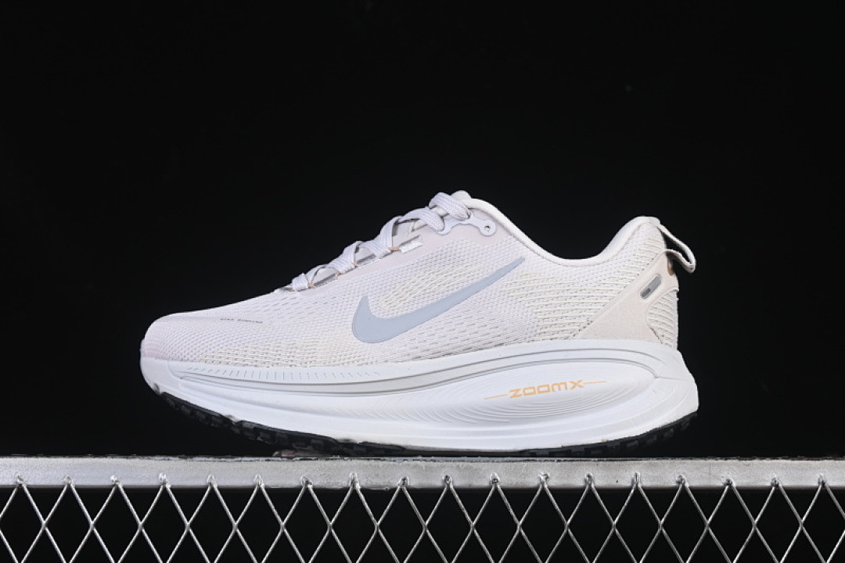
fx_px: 1760
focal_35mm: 75
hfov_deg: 27.0
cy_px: 282
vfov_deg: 18.2
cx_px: 422
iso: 160
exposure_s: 1/80
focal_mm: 50
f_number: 8
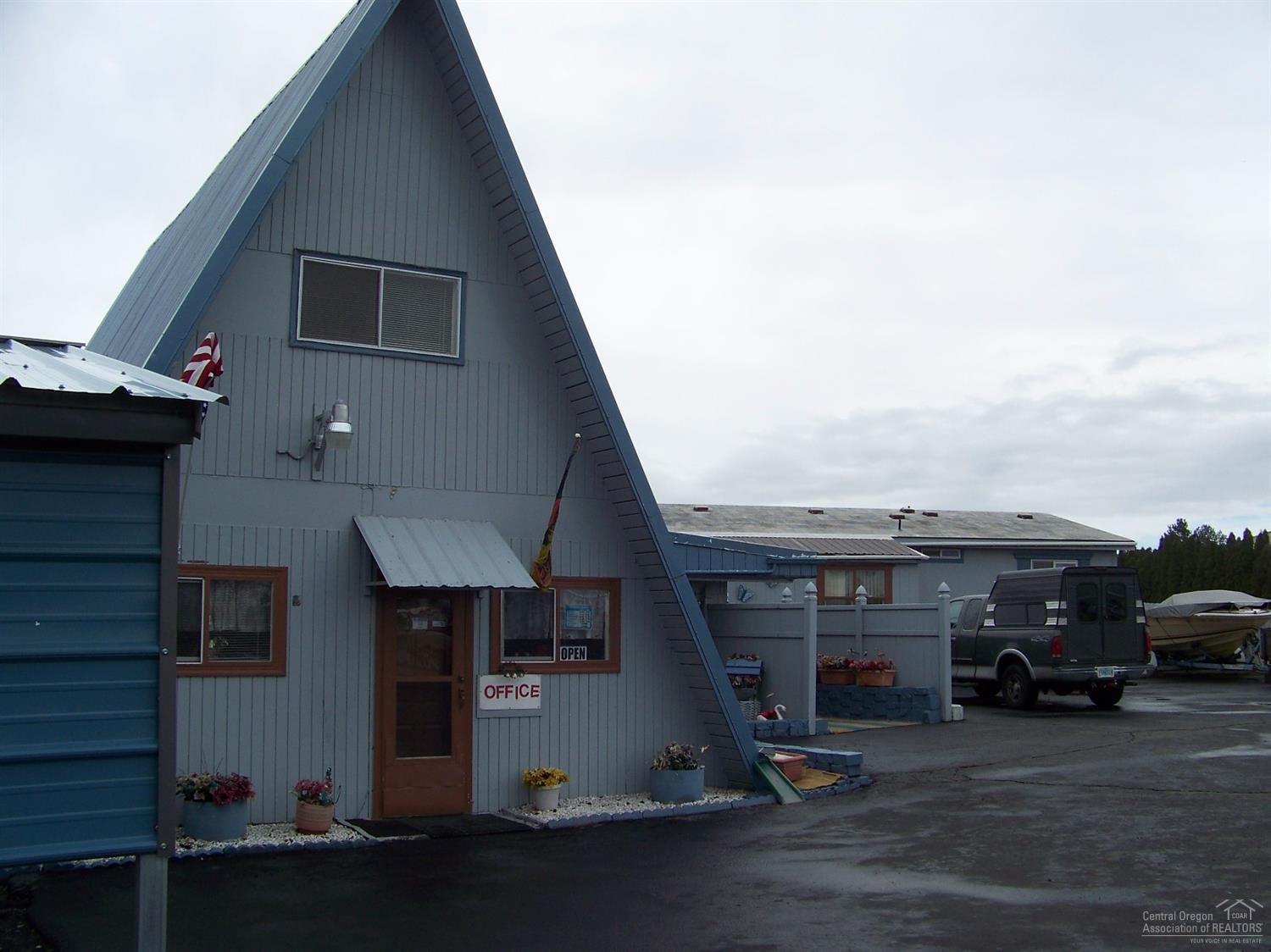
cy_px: 476
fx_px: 1321
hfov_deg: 51.4
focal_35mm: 36
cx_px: 636
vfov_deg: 39.6
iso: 64
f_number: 4
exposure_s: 1/640
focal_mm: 5.85
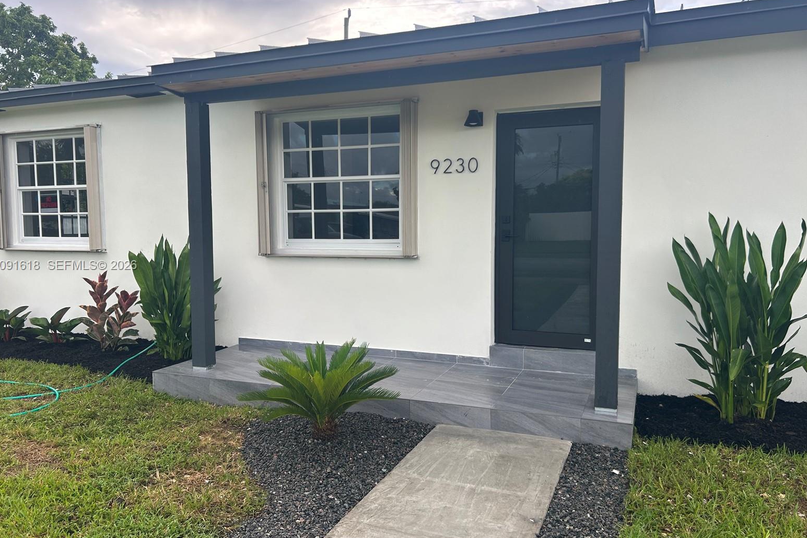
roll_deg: +0.6
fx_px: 628
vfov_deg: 46.4
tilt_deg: -4.2
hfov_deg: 65.5
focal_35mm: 28
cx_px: 392
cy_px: 266
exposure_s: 1/383
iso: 50
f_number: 1.5
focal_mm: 5.7
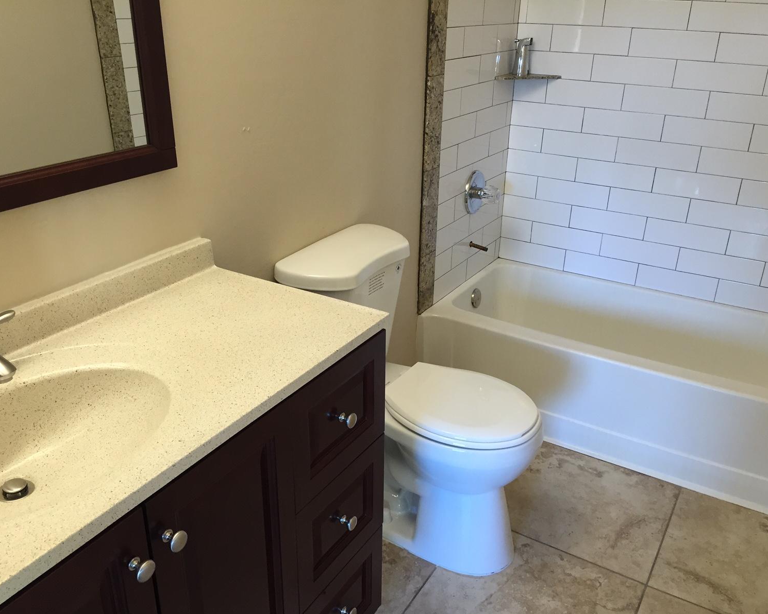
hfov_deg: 57.2
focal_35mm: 31
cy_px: 313
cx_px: 377
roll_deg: -1.4
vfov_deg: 47.1
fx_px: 705
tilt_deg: -24.8
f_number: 2.2
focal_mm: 4.15
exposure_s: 1/30
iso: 80
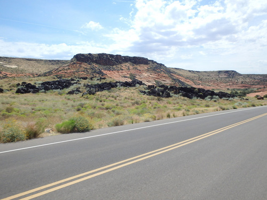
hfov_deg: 63.4
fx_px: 216
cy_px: 100
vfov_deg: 49.7
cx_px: 134
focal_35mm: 28
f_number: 11
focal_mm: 5
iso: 125
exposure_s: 1/200
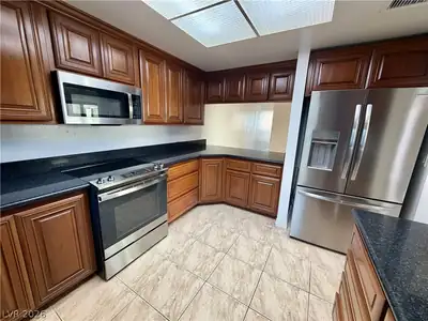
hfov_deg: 102.1
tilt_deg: -12.0
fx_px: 173
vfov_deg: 85.7
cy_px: 160
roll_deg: -1.6
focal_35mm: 14
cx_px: 214
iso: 160
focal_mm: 2.22
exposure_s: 1/60
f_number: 2.2
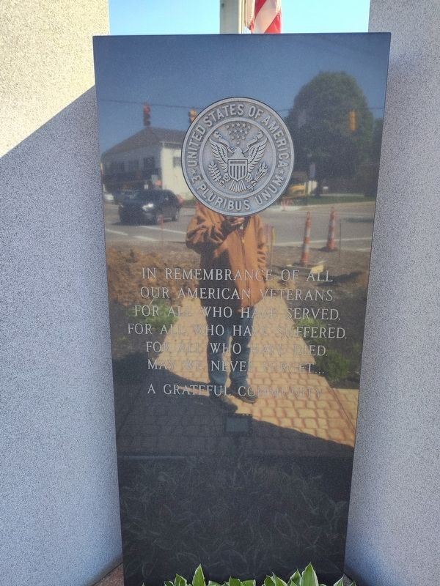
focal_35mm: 23
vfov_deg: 73.9
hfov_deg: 58.9
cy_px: 293
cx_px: 220
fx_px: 390
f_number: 1.8
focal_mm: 5.56
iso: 100
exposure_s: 1/288
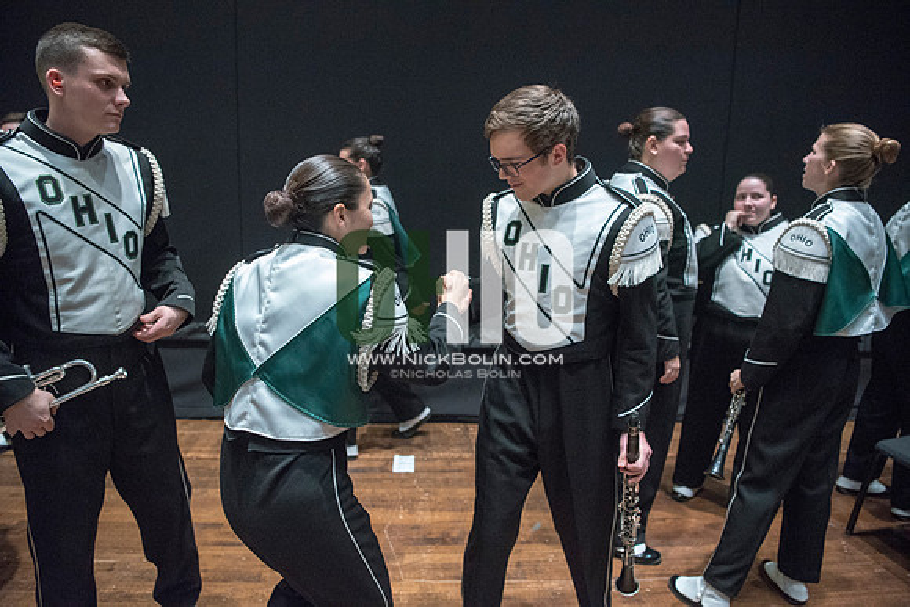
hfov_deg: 73.7
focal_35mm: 24
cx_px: 455
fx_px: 607
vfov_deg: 53.2
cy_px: 304
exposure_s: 1/400
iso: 4000
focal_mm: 24
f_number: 2.8
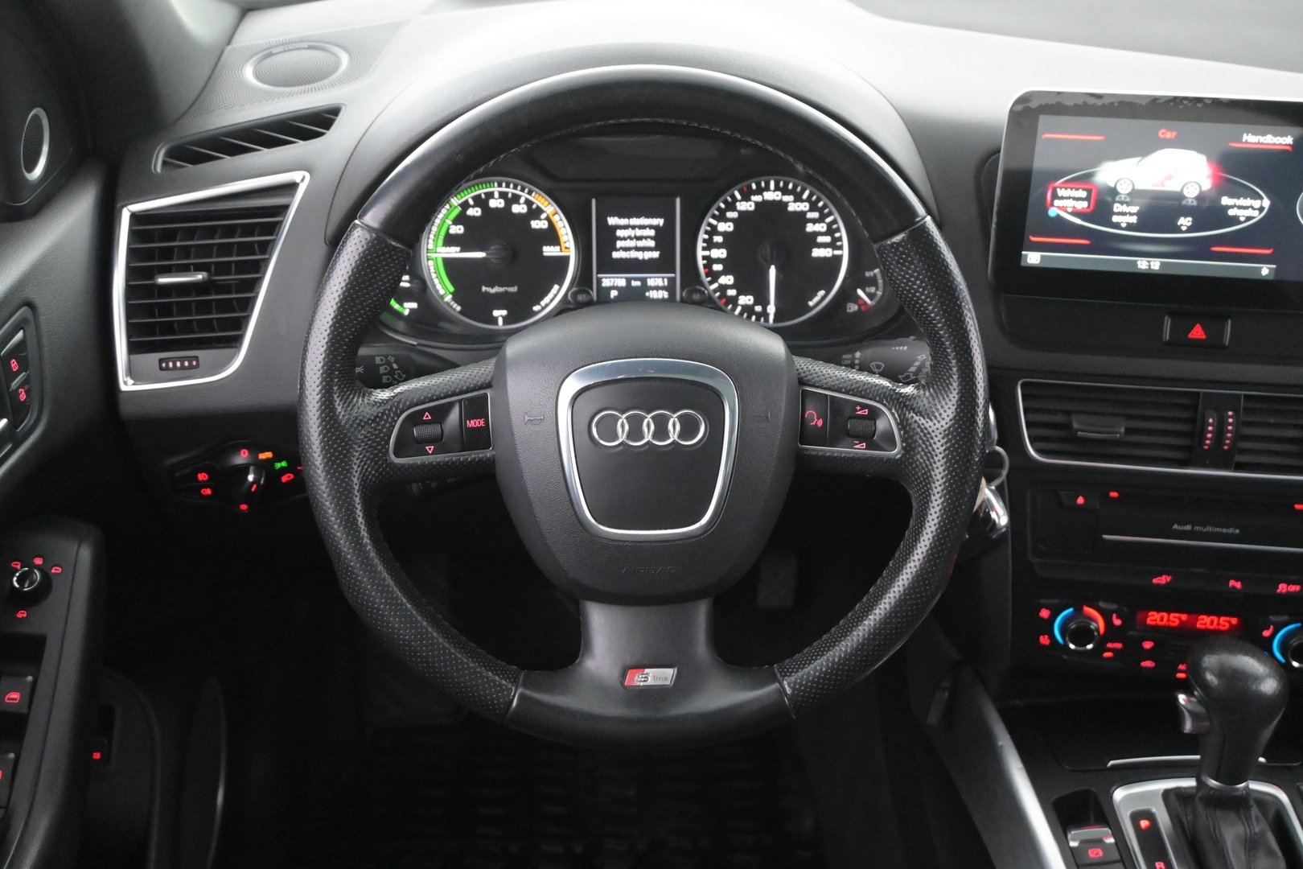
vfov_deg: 35.5
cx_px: 652
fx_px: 1357
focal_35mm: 38
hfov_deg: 51.3
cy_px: 434
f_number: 4.2
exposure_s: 1/40
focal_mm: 25
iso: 7200
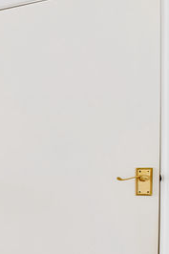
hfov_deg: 12.1
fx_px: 381
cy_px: 196
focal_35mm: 54
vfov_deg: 35.9
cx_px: -317
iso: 250
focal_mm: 14
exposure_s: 1/15
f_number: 18
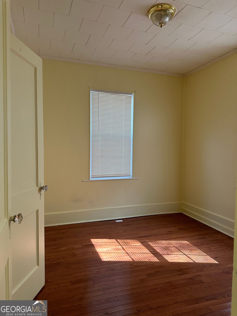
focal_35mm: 24
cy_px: 158
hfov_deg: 56.8
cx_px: 118
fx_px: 219
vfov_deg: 71.6
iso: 250
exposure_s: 1/90
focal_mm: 6.86
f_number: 1.78
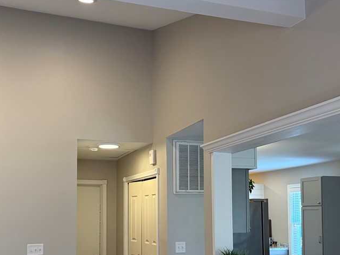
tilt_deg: +3.6
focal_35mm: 42
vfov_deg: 33.6
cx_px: 135
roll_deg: +0.5
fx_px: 412
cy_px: 194
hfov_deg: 44.6
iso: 125
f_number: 1.6
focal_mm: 5.96
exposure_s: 1/159
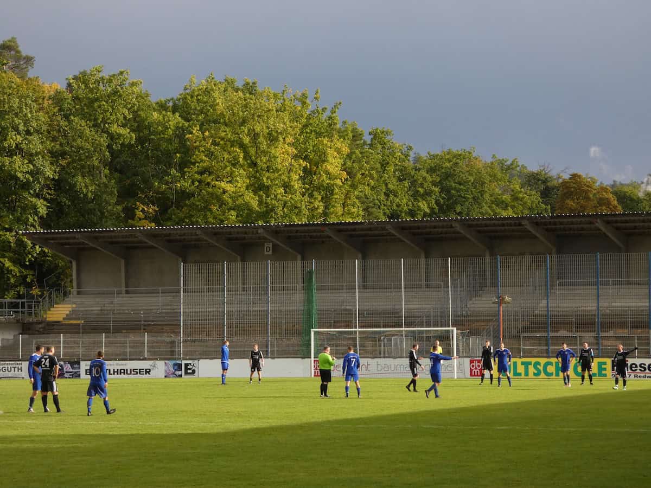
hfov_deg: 17.6
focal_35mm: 112
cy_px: 244
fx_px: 2106
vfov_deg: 13.2
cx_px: 326
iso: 125
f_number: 5
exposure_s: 1/250
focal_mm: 20.1
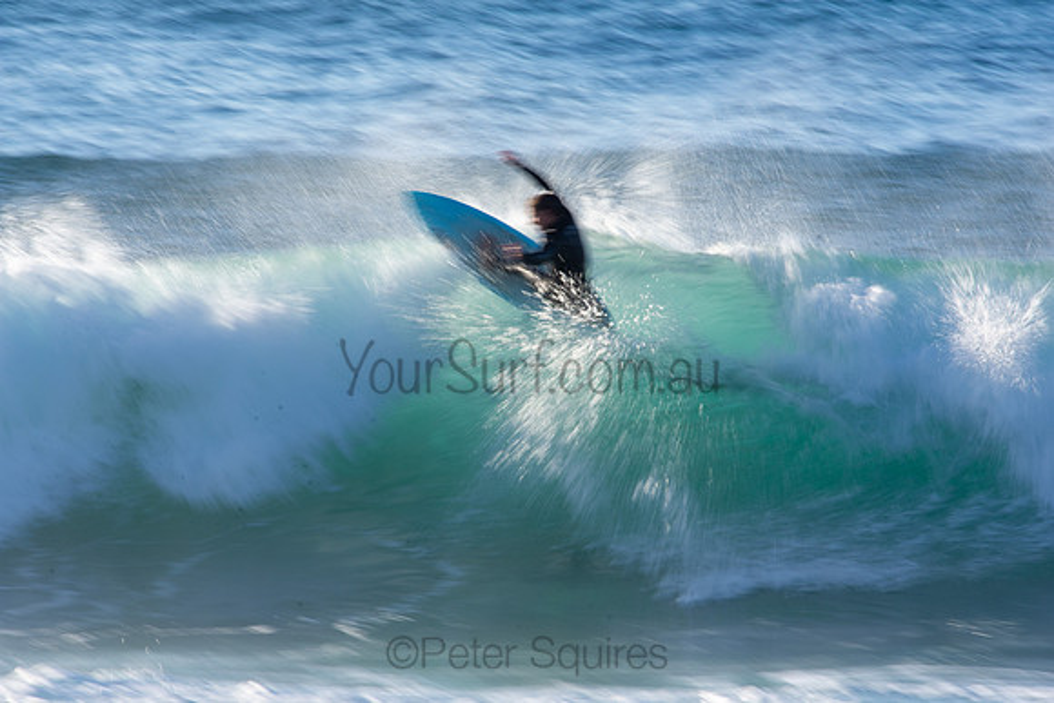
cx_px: 527
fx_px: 21962
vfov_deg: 1.8
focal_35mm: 750
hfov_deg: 2.7
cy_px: 352
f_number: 22
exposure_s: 1/25
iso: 100
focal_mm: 500
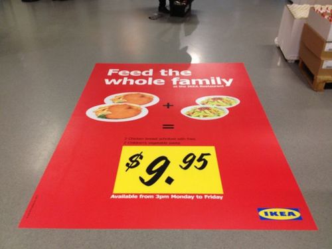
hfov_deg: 52.6
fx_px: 336
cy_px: 124
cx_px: 166
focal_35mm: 35
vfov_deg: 40.7
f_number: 2.4
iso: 125
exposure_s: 1/20
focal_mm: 4.28
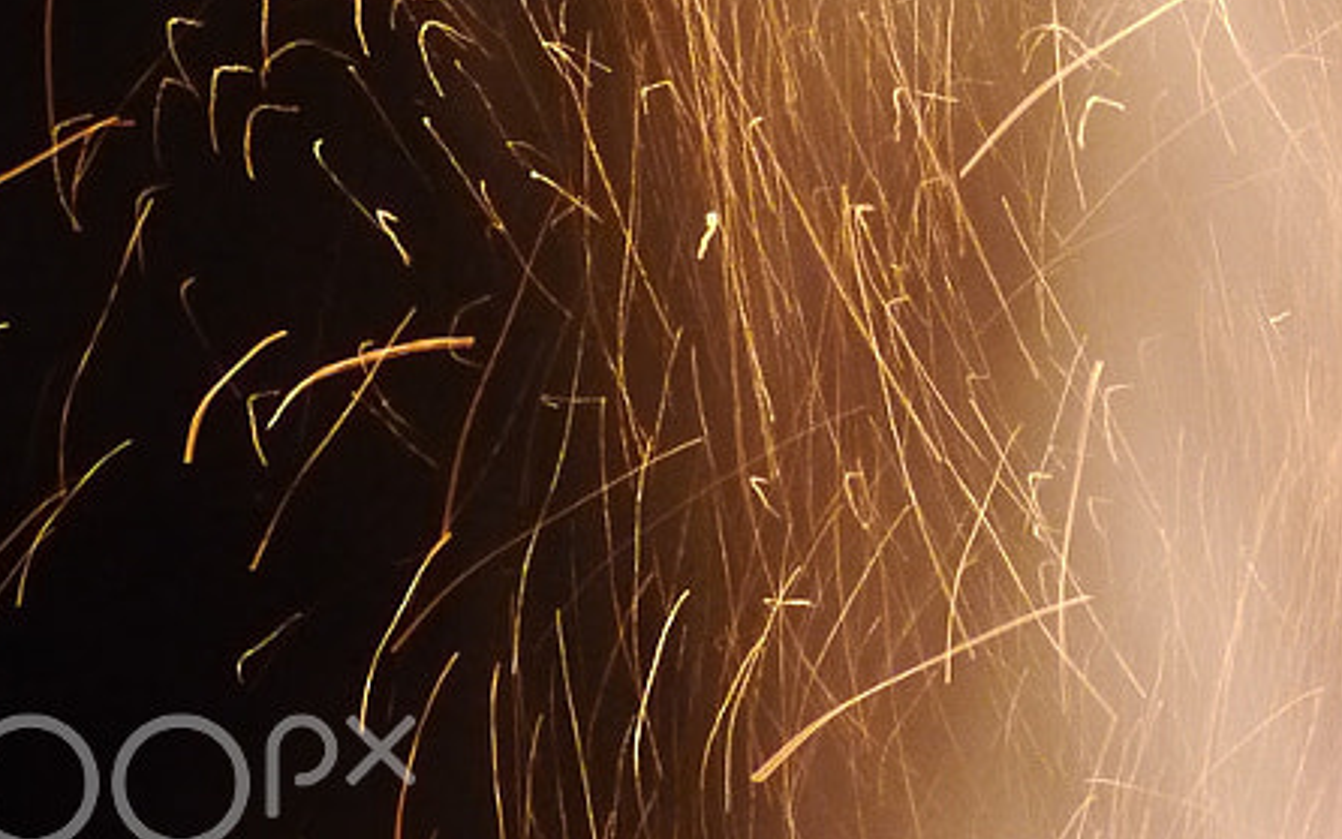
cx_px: 1474
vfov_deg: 7.9
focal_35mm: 152
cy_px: -1227
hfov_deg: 13.5
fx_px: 5561
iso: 1600
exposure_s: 1/6
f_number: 2.2
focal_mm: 20
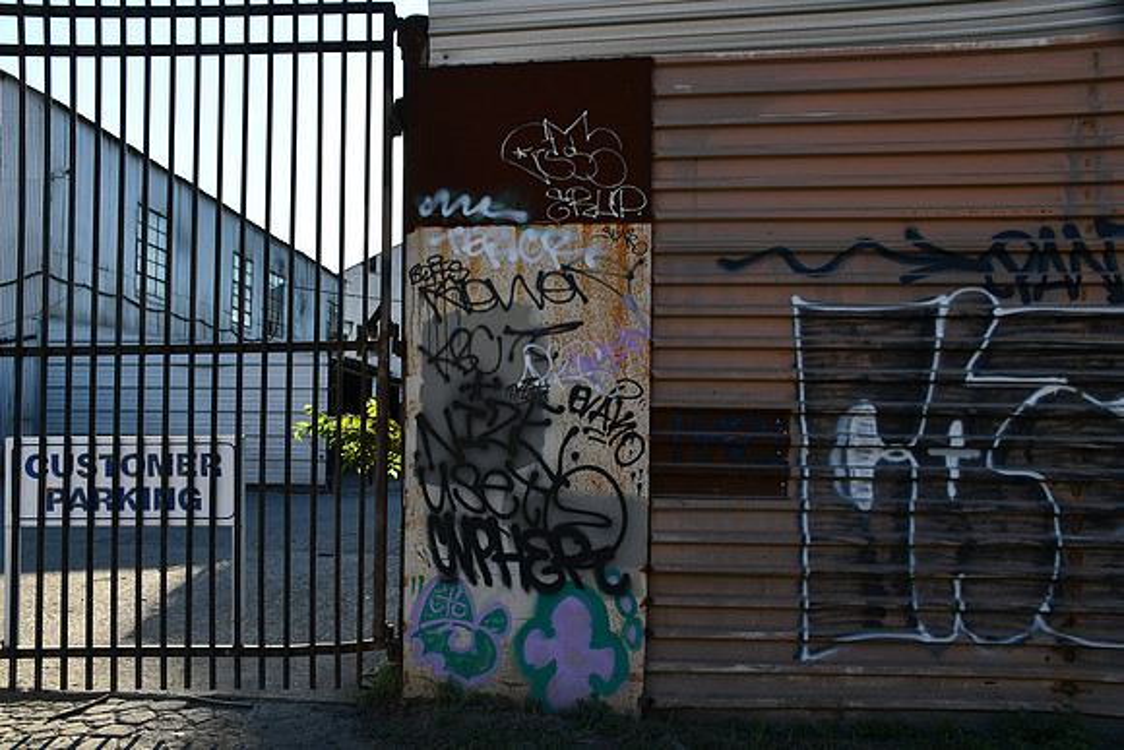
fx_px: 937
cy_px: 375
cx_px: 562
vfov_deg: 43.6
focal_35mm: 30
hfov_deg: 61.9
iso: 180
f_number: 8
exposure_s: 1/250
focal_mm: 20
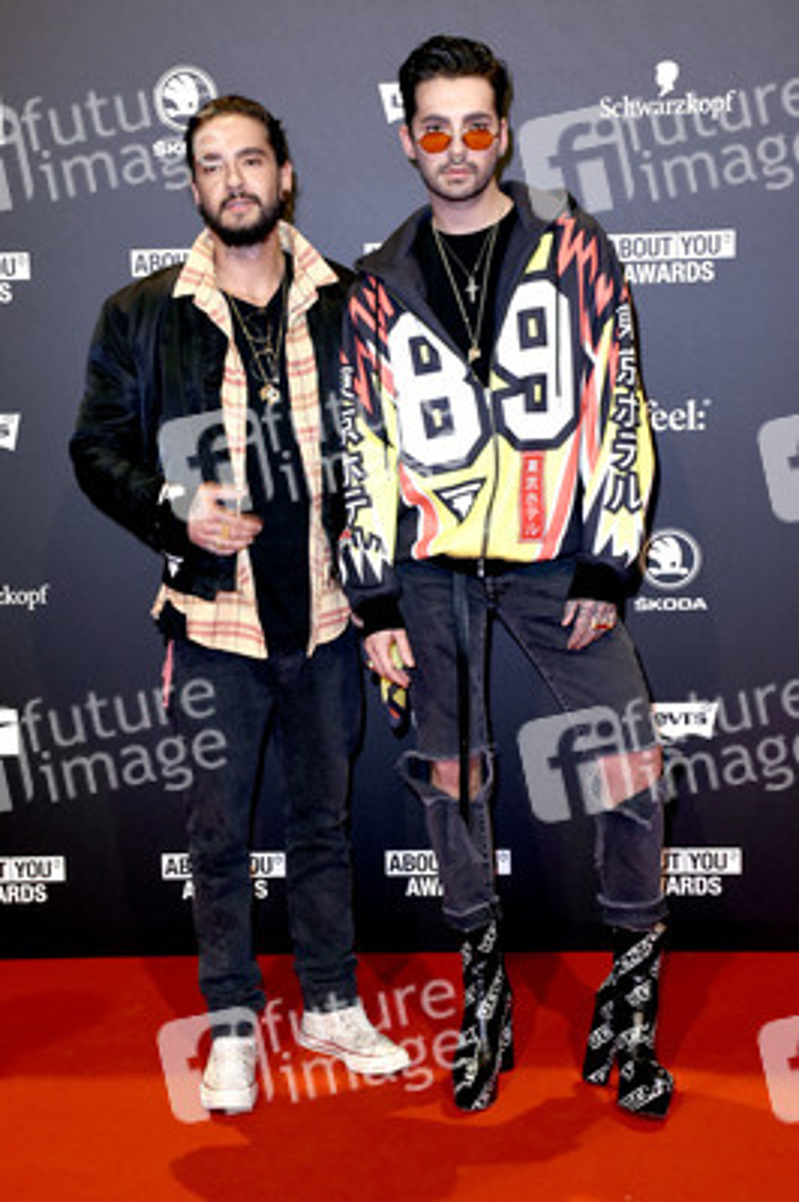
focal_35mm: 52
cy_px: 601
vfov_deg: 37.9
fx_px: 1751
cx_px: 400
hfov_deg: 25.7
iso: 1000
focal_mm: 35
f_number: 6.3
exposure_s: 1/125
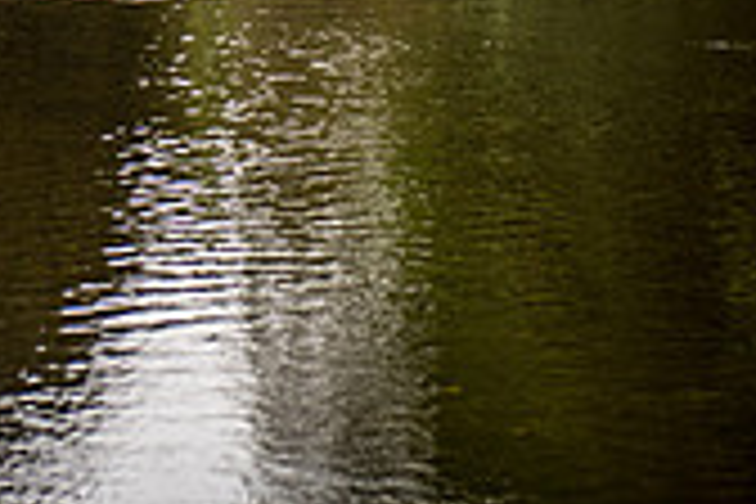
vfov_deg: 6.3
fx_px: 4494
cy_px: -277
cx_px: 9
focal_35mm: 214
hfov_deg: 9.6
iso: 100
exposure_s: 1/200
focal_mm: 62
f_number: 2.8
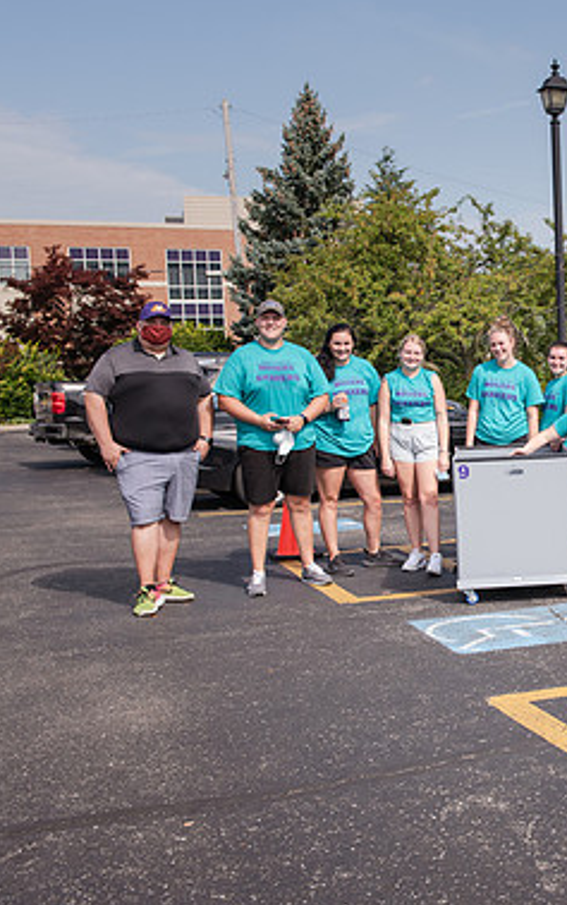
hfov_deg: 24.5
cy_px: 456
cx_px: 591
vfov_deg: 40.3
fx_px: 1233
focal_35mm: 50
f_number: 6.3
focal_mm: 32
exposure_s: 1/400
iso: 160
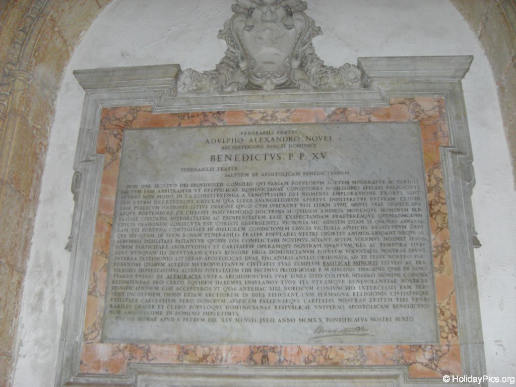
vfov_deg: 37.7
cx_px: 258
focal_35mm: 38
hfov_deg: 49.0
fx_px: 566
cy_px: 194
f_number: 2.7
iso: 200
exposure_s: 1/60
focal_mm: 6.2
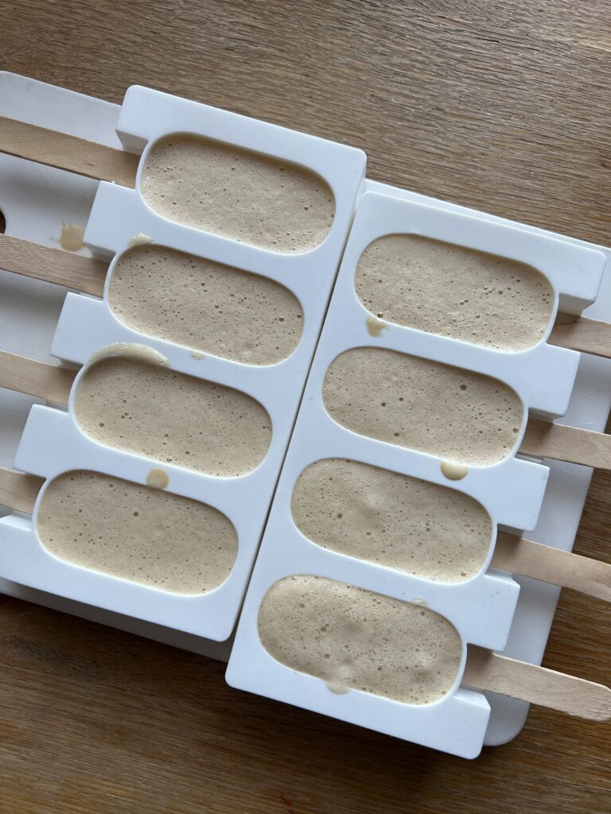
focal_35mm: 26
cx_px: 306
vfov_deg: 67.3
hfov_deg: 53.1
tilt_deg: -86.3
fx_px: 612
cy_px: 407
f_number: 1.5
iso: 100
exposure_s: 1/121
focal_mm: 5.7
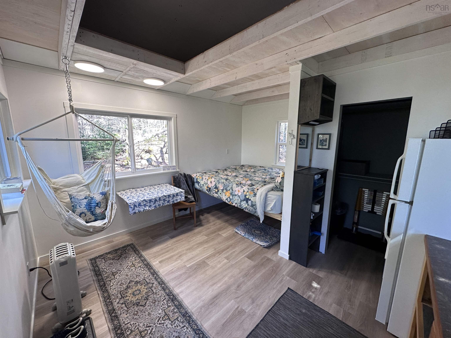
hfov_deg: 102.1
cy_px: 169
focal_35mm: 14
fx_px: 182
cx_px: 226
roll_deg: -0.5
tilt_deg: -9.2
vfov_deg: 85.7
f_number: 2.2
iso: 125
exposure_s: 1/120
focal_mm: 2.22
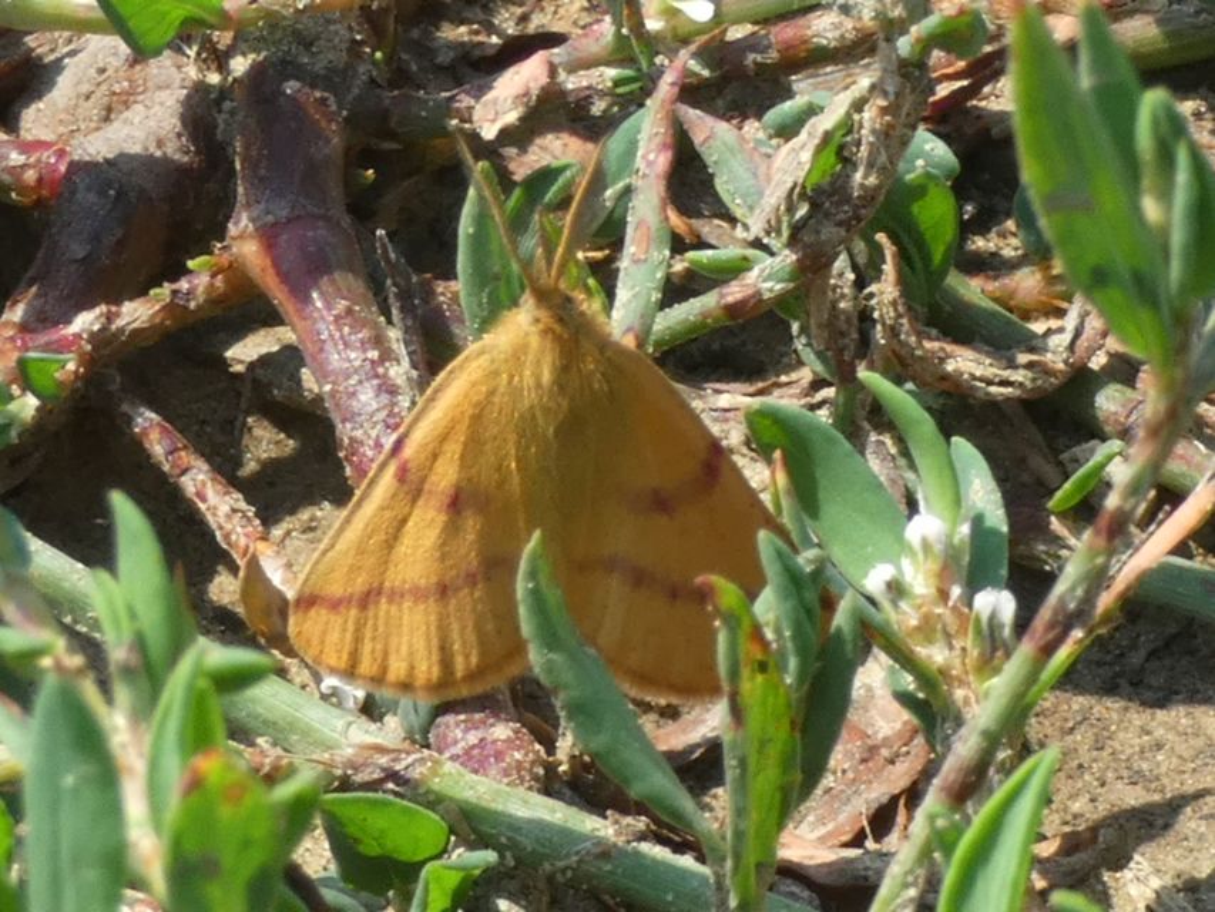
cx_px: 608
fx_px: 5160
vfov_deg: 10.1
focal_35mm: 147
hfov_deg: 13.4
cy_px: 456
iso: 80
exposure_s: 1/80
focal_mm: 26.3
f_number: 5.4
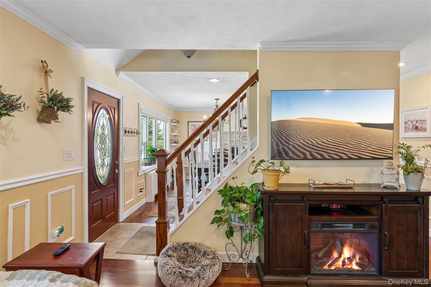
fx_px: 231
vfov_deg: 63.7
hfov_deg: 86.0
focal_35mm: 19
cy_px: 144
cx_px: 216
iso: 400
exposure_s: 1/4
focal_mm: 19.3
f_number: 13
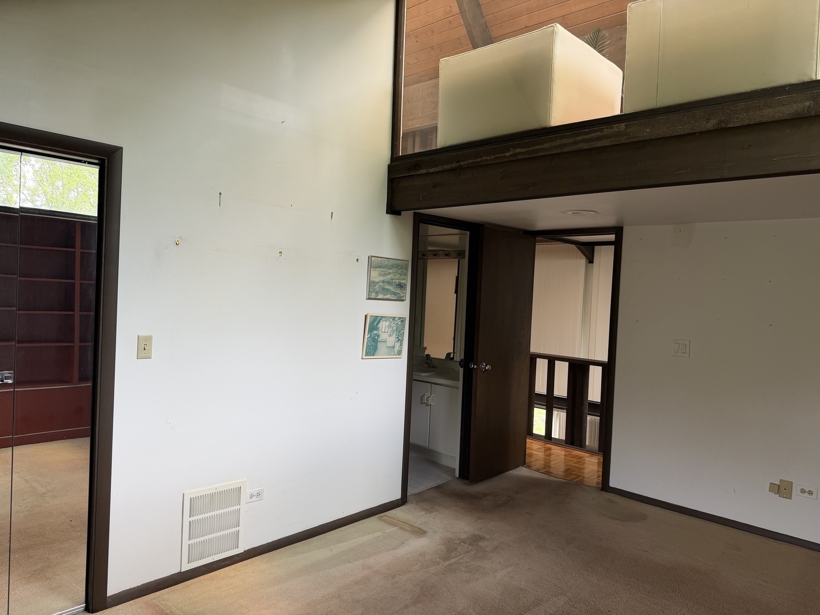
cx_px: 410
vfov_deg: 56.8
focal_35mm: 24
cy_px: 308
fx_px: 569
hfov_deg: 71.6
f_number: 1.78
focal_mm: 6.76
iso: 125
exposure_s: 1/121
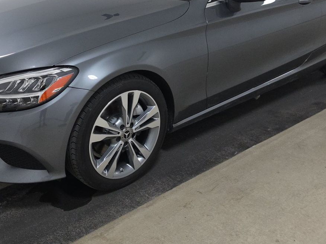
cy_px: 61
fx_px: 396
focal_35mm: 42
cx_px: 137
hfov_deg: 44.6
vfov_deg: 33.6
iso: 318
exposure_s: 1/100
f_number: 1.4
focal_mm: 6.5
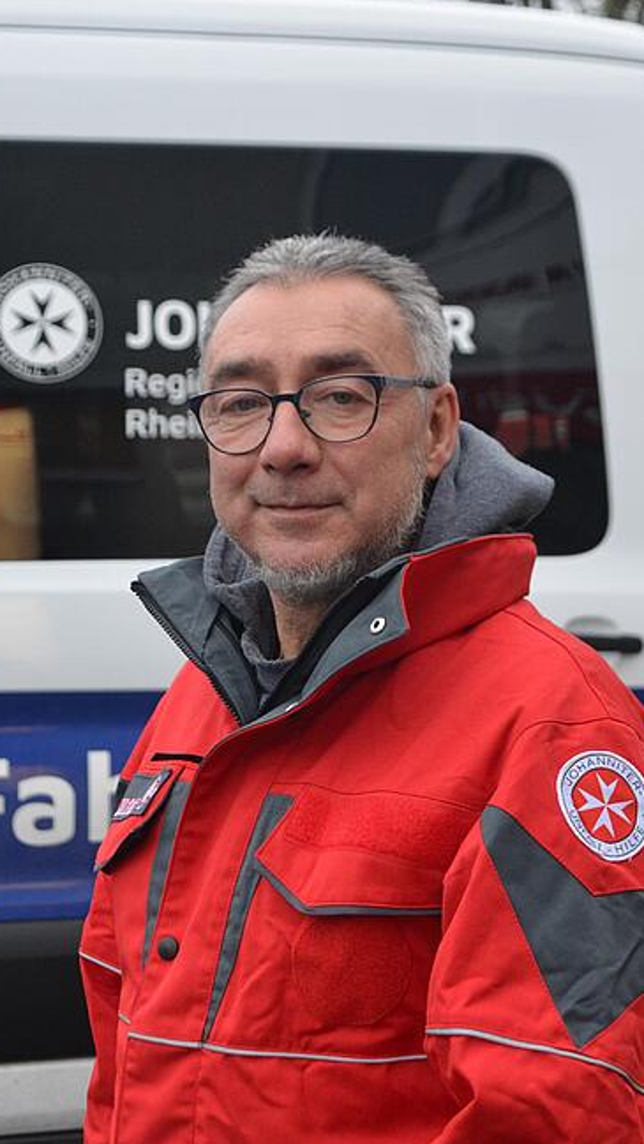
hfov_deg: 18.8
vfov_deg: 32.8
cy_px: 577
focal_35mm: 64
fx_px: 1943
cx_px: 363
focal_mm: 40
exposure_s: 1/100
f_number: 4.5
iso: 1000
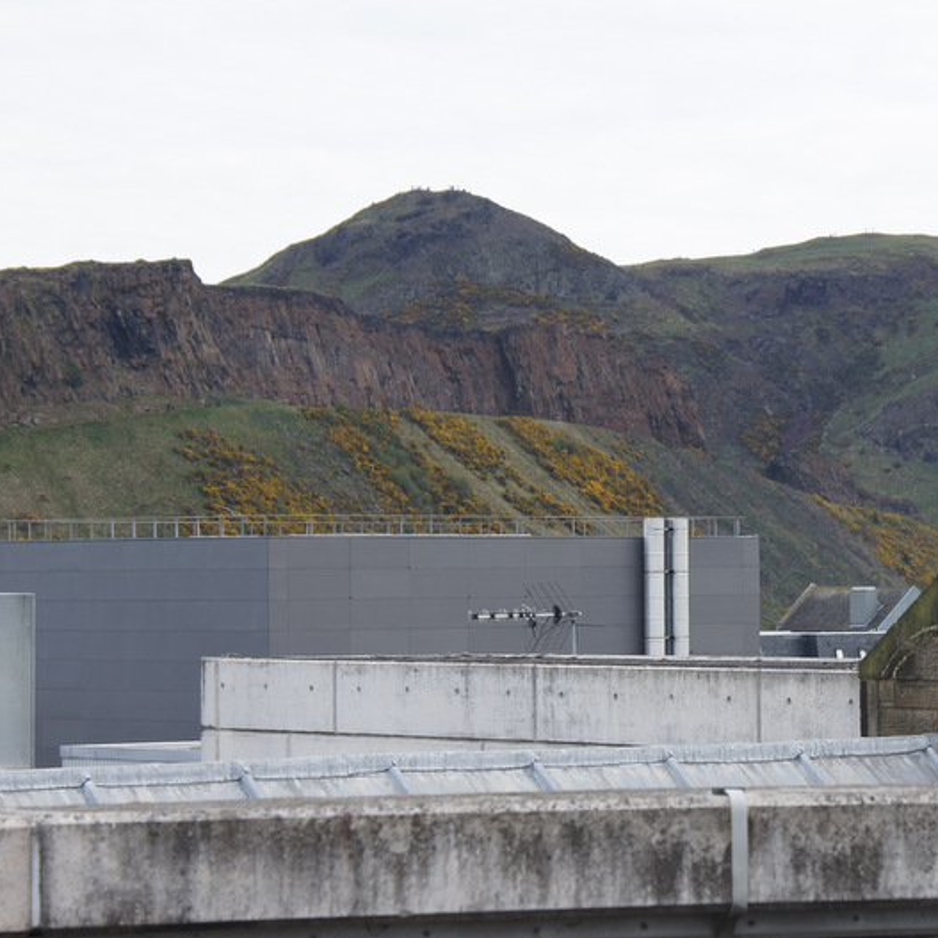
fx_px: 3556
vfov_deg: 15.0
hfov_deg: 15.0
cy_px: 469
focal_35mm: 116
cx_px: 648
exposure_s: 1/100
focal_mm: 60
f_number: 7.1
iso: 100
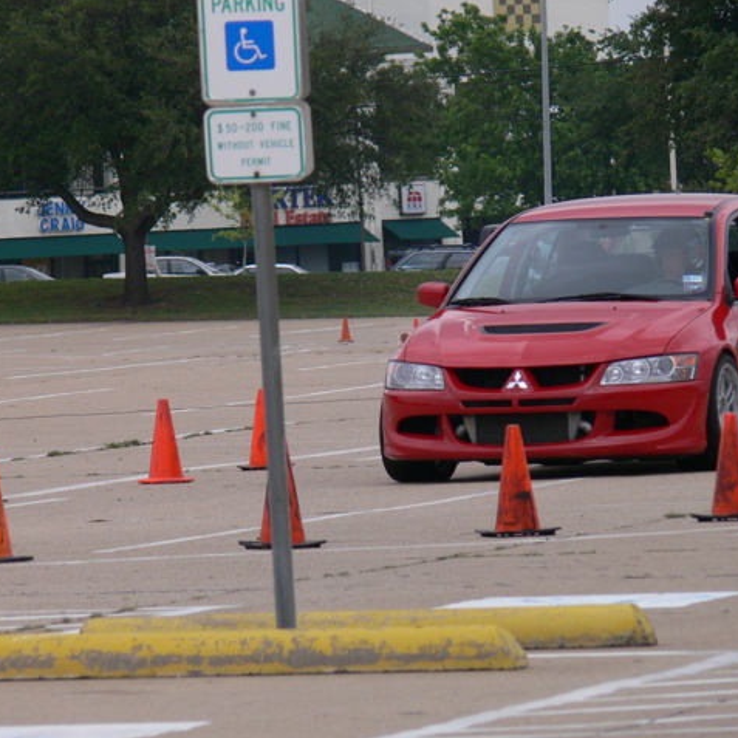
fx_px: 11578
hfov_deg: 3.7
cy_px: 368
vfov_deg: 3.7
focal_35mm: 480
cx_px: 336
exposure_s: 1/800
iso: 100
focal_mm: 85.6
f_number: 5
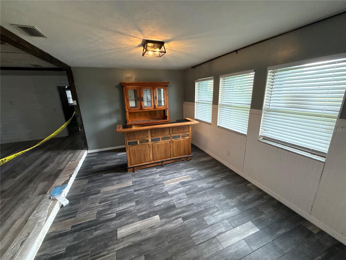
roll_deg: +2.2
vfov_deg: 85.7
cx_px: 173
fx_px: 140
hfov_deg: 102.1
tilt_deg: -12.9
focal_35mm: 14
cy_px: 130
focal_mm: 2.22
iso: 320
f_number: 2.2
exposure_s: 1/63
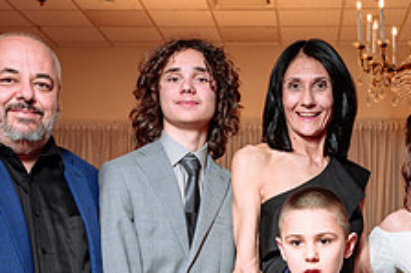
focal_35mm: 80
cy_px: 306
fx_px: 913
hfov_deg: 25.3
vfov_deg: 16.5
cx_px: 255
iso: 500
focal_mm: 29
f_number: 4.5
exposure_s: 1/160
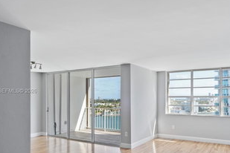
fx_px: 179
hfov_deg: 64.4
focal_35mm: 28
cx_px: 146
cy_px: 91
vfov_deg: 46.2
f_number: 8
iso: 400
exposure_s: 1/50
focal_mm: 18
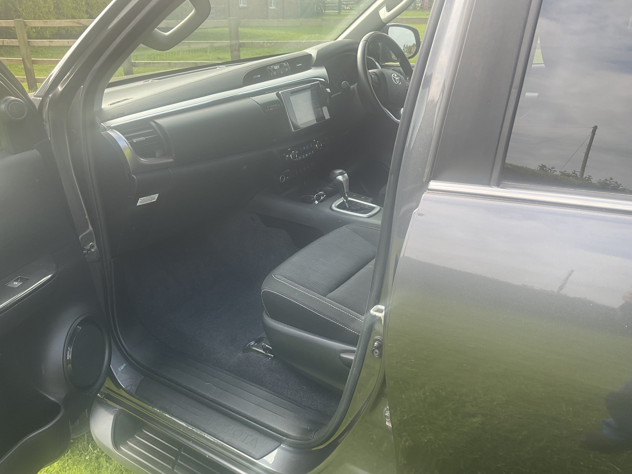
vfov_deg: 48.2
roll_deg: -0.3
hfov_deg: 61.7
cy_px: 237
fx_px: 529
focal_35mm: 29
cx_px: 316
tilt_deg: -24.1
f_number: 1.8
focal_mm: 3
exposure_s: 1/132
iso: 16
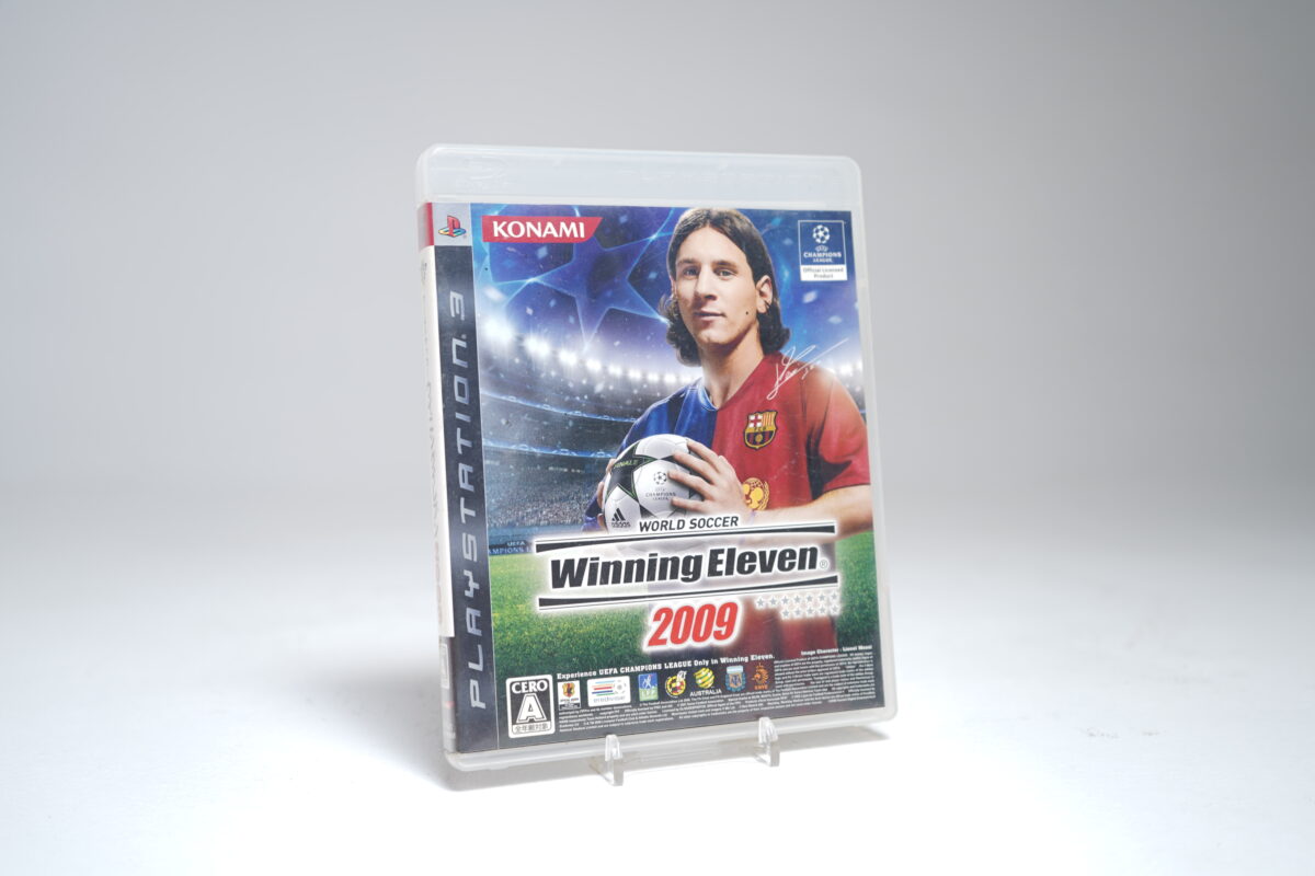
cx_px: 658
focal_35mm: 38
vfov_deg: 35.1
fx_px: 1388
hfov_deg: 50.7
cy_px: 438
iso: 64
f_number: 4.5
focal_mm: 38
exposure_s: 1/5
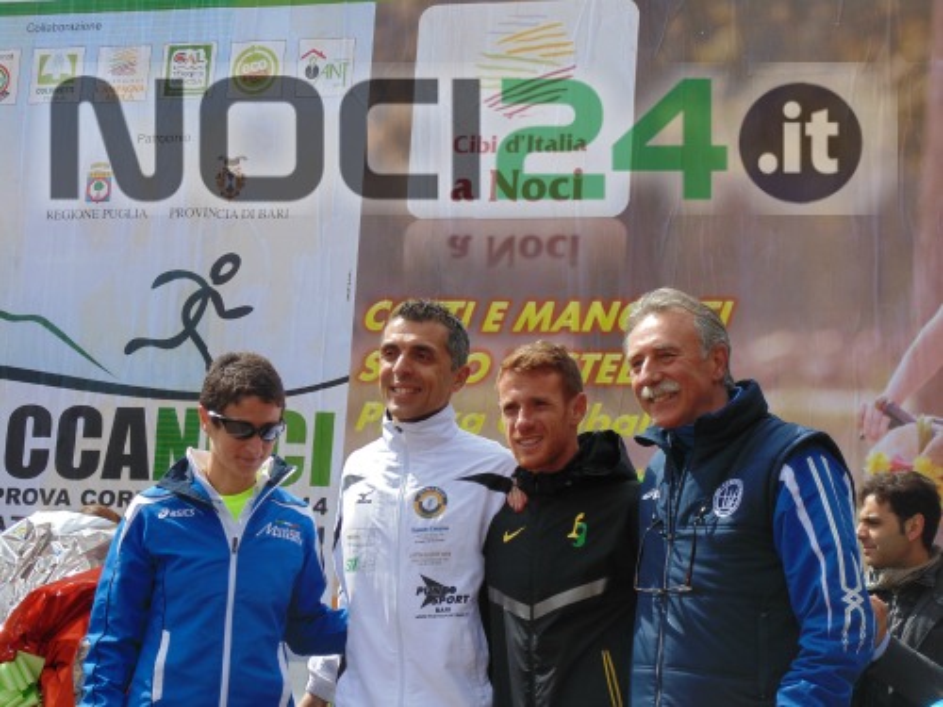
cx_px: 472
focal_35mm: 98
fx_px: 2670
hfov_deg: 20.0
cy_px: 354
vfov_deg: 15.1
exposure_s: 1/500
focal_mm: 17.5
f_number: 4.6
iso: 80
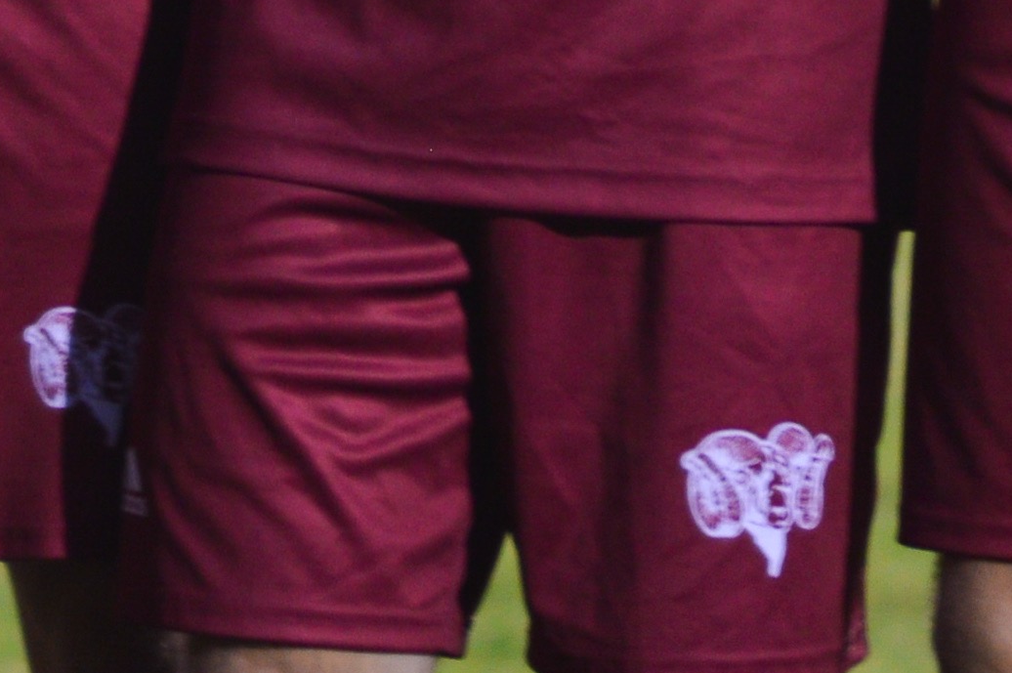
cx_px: -12
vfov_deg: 1.9
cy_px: -1086
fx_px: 20218
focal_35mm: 720
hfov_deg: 2.9
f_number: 1.4
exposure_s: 1/60
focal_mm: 85
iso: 100
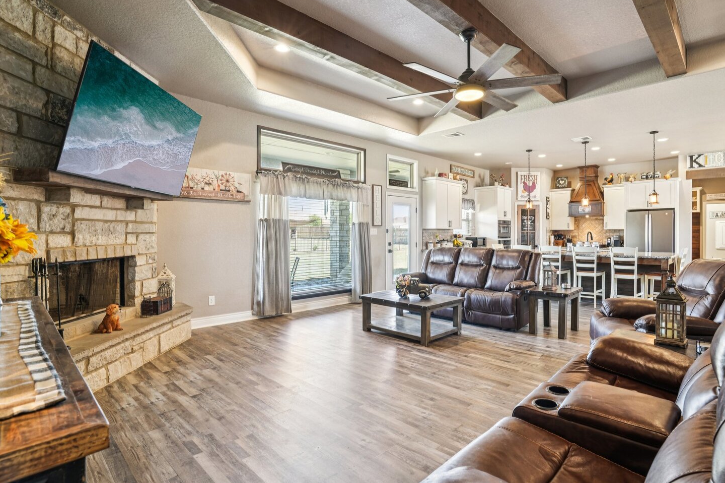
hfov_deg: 89.9
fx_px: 362
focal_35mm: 18
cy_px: 240
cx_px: 383
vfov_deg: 67.4
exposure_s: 1/6
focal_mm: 16
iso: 400
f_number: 8
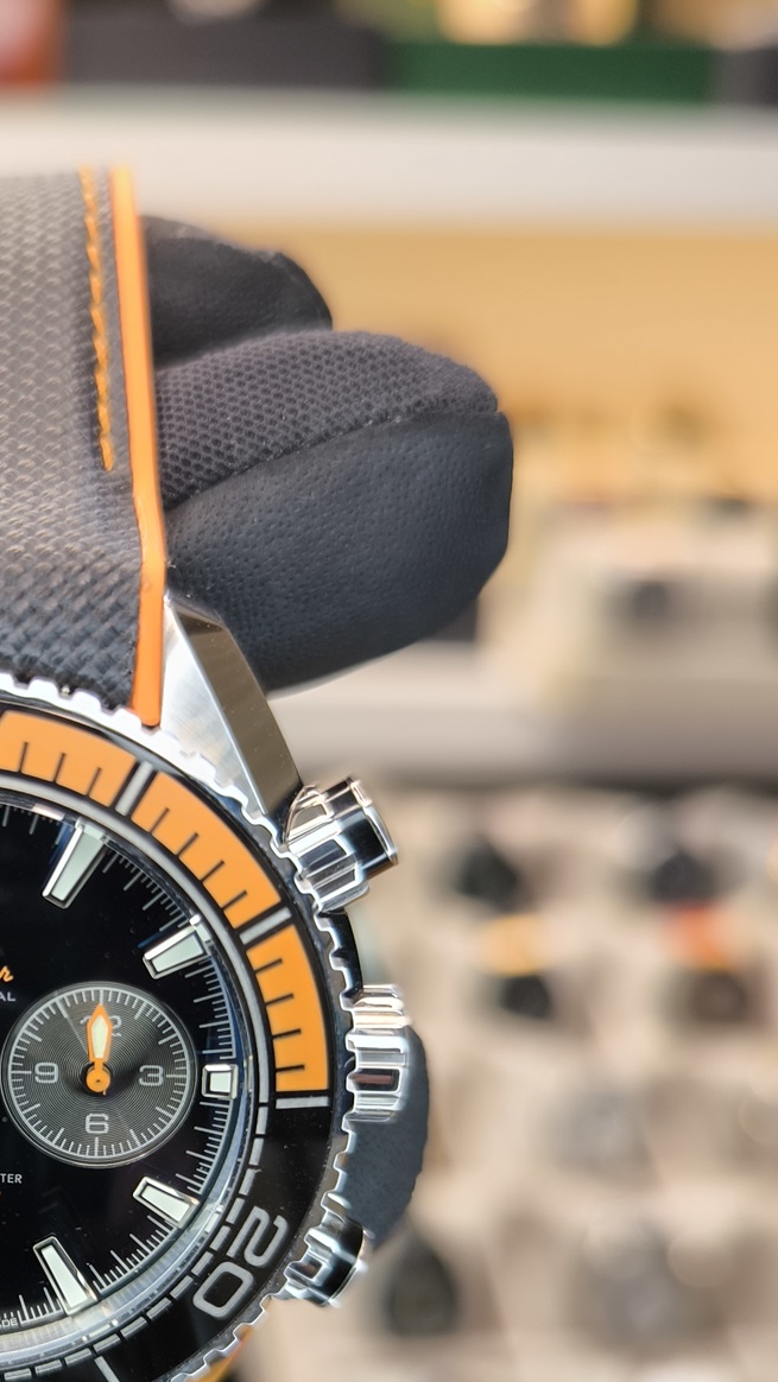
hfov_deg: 24.6
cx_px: -30
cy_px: 1046
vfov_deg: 43.1
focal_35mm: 46
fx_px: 1687
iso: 100
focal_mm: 6.92
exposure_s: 1/110
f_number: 1.9
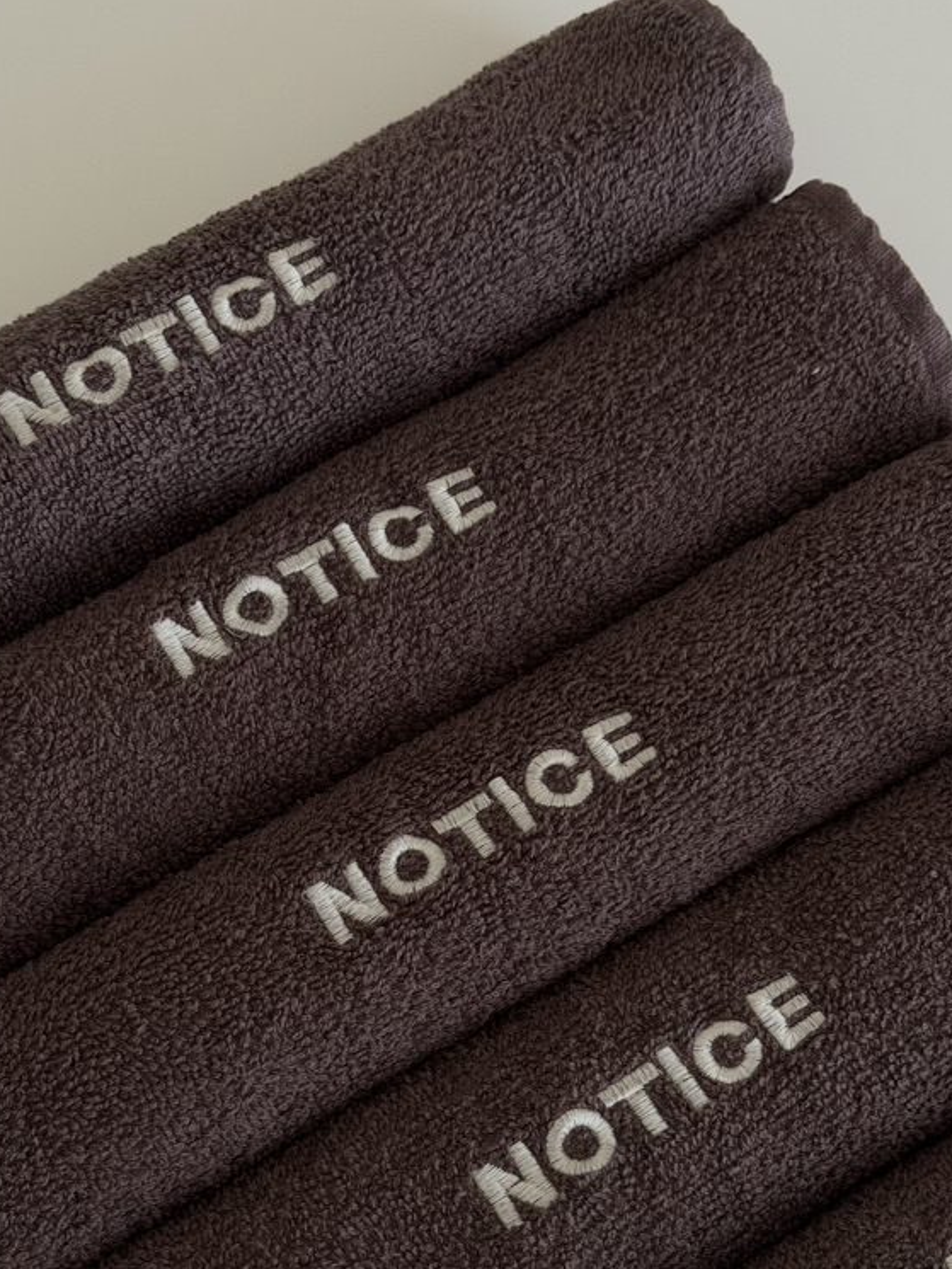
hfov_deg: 22.2
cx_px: 414
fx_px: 2419
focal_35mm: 66
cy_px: 835
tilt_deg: -72.0
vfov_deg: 29.2
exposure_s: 1/60
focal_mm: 6.76
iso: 160
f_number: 1.78
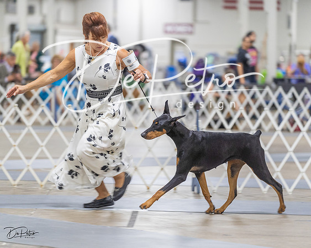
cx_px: 156
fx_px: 1637
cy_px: 124
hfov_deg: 10.9
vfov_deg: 8.7
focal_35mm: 178
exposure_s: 1/160
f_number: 2.8
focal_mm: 158
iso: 2000
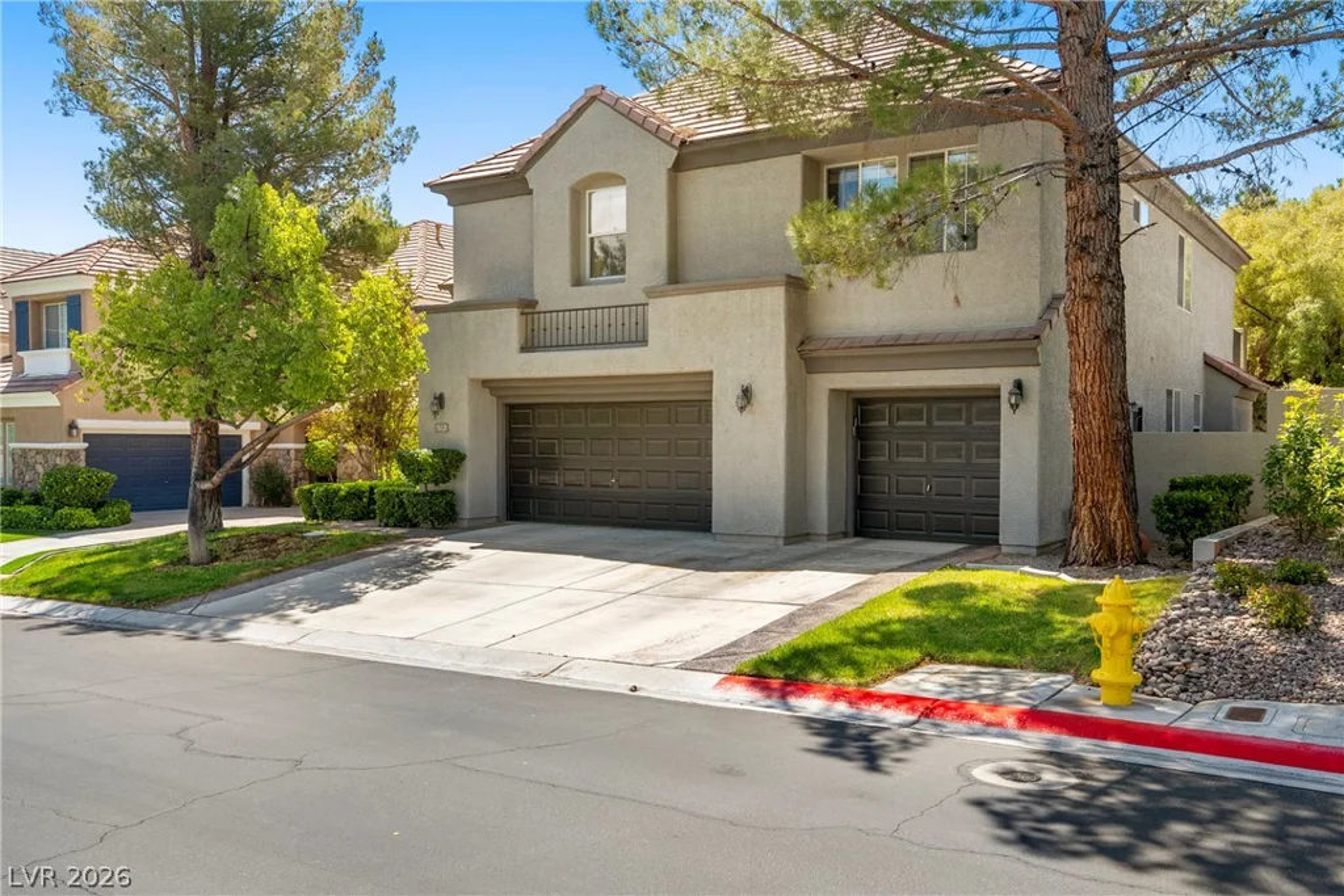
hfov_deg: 60.3
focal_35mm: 31
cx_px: 672
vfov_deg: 42.3
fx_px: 1157
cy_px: 448
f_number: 9
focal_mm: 31
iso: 800
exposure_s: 1/160
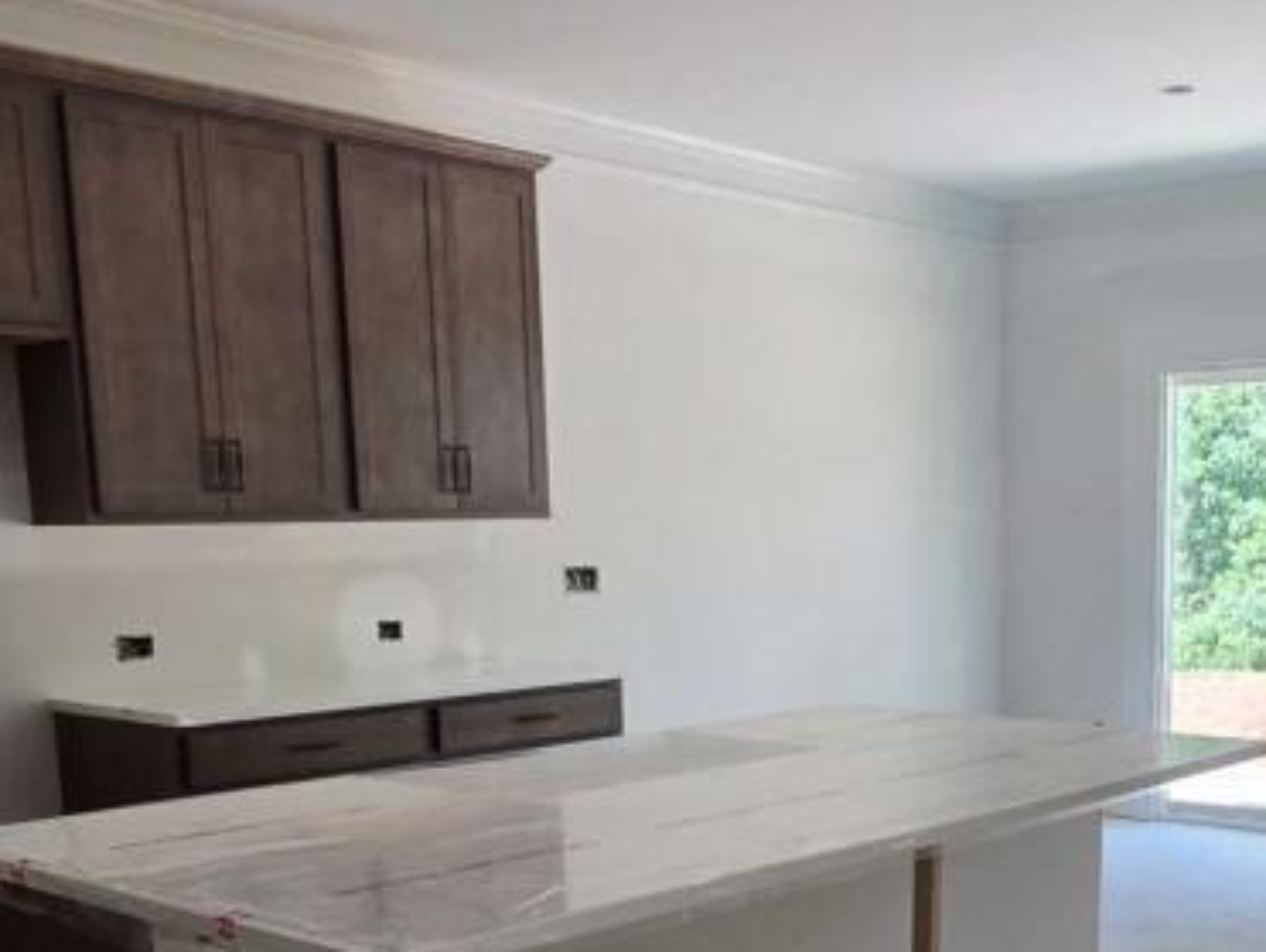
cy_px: 816
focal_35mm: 42
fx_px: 1538
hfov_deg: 43.9
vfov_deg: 33.0
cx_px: 874
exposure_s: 1/120
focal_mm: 2.2
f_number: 2.2
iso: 100
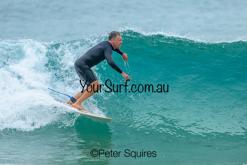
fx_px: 6330
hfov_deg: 2.2
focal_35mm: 922
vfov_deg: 1.5
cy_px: 70
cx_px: 124
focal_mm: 800
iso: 2500
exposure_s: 1/2500
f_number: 6.3
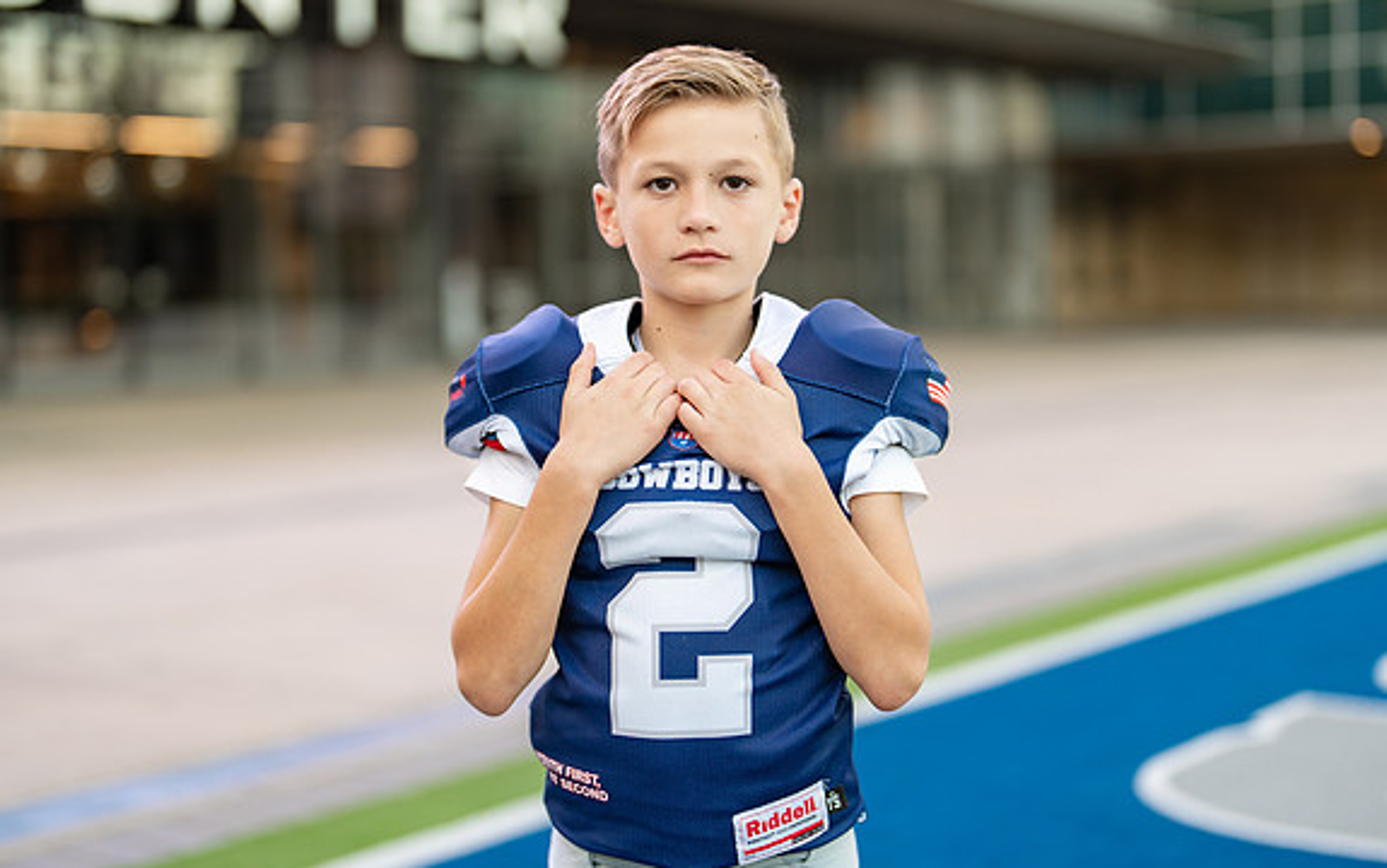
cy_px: 391
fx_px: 2231
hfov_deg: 34.5
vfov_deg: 22.0
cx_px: 714
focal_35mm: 59
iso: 160
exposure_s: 1/400
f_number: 1.2
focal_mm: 50
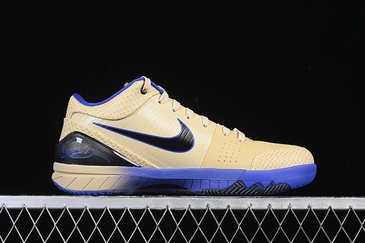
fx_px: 760
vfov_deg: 18.2
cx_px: 182
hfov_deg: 27.0
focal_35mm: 75
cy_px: 122
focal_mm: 50
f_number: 7.1
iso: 160
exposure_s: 1/80
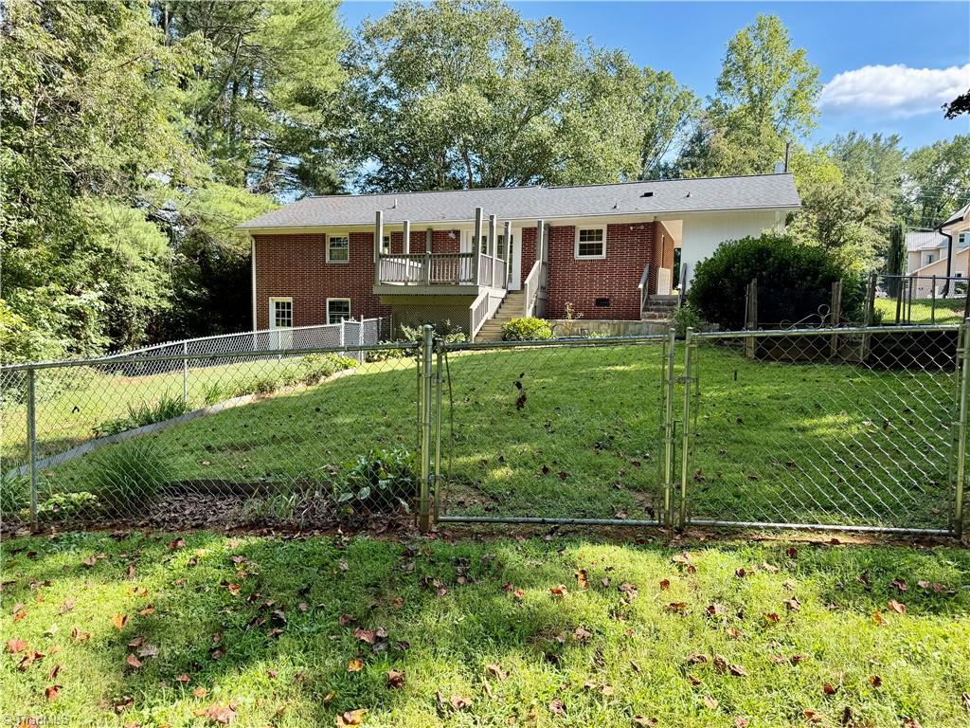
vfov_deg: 56.8
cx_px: 485
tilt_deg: -4.0
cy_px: 364
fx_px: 673
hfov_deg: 71.6
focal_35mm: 24
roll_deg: -1.2
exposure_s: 1/1075
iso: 100
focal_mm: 6.76
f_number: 1.78
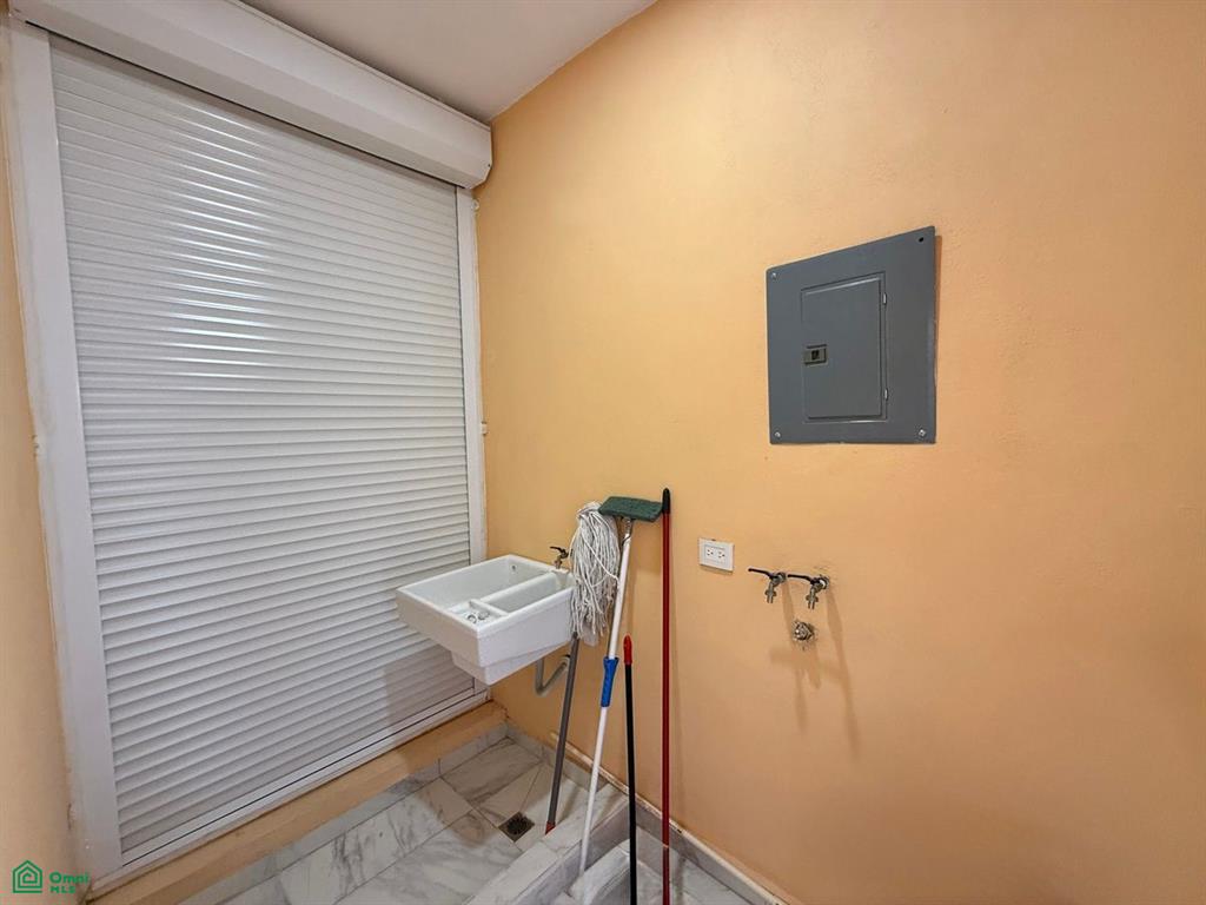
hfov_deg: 102.1
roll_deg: +0.6
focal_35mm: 14
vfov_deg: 85.7
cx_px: 603
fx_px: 488
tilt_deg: -3.7
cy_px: 452
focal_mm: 2.22
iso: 250
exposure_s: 1/99
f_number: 2.2
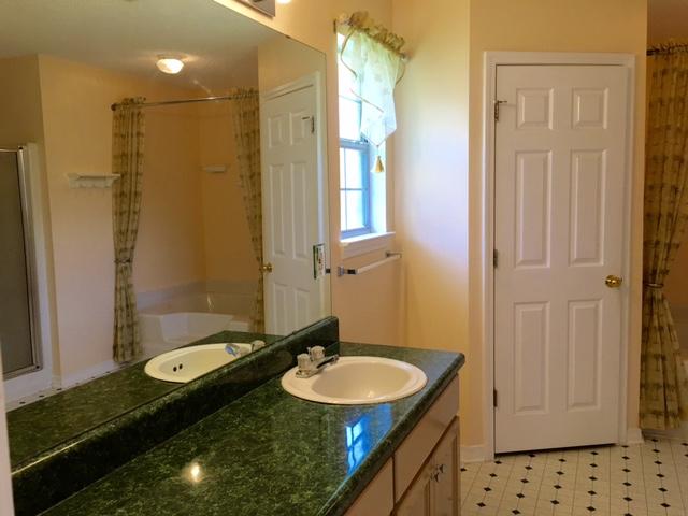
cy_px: 258
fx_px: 576
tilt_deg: -5.7
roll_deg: +1.7
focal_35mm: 29
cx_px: 344
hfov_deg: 61.7
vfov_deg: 48.2
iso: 25
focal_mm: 4.15
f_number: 2.2
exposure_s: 1/40
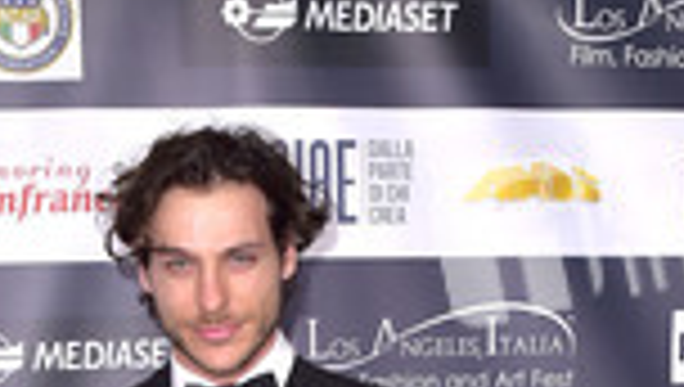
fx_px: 1399
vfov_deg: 12.7
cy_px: 896
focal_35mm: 77
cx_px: 254
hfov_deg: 27.4
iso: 500
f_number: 6.3
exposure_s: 1/320
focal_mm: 28
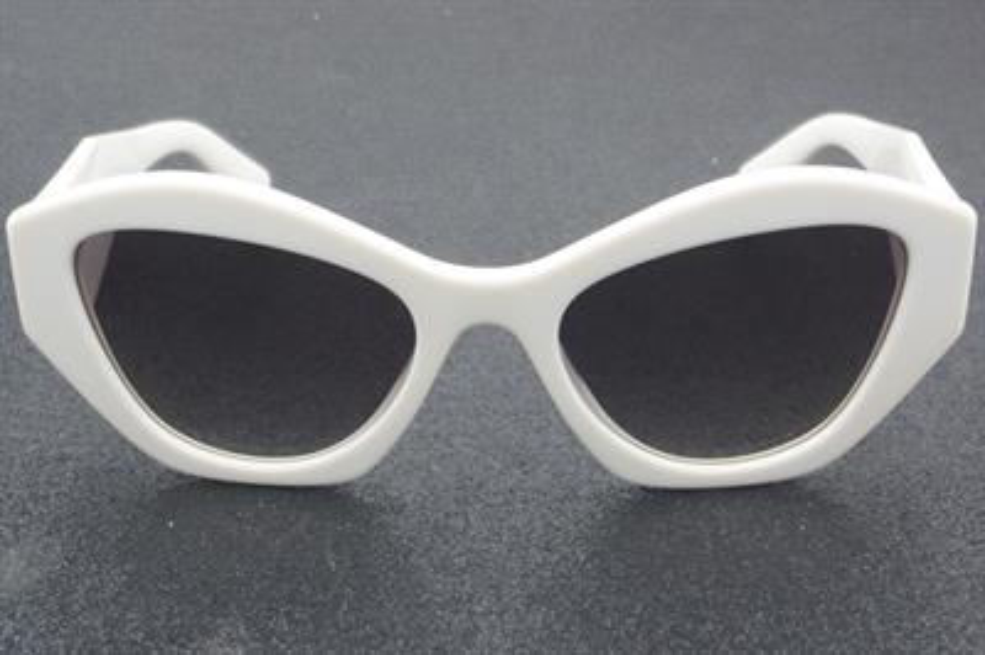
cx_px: 492
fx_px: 1640
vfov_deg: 22.6
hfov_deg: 33.4
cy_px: 328
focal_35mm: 60
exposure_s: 1.3
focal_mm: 40
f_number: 32
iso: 100
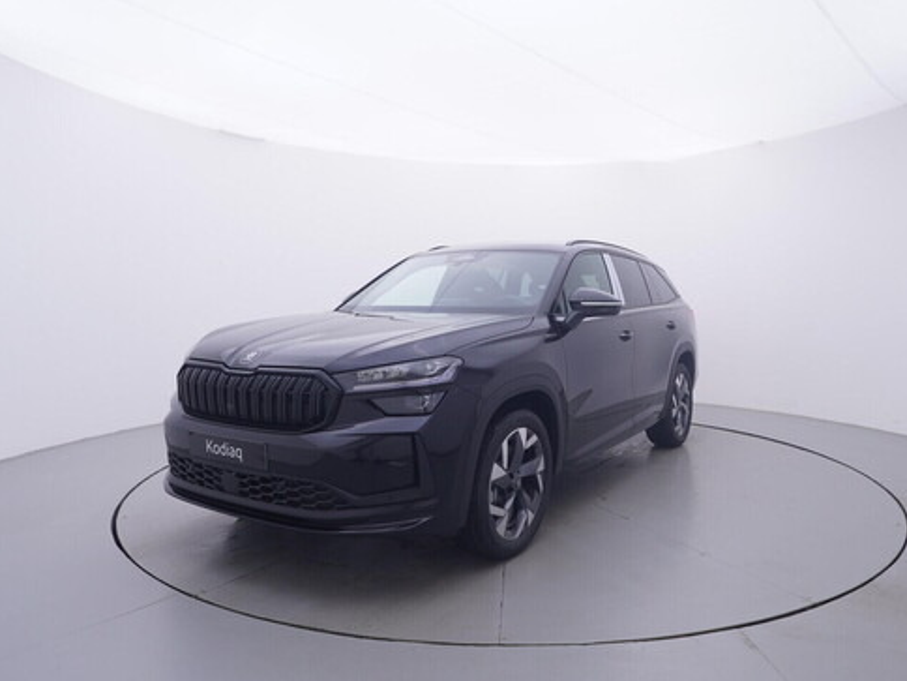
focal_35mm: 25
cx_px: 509
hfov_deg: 70.1
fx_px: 643
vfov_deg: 55.7
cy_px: 339
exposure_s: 1/80
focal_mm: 15
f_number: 5
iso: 200
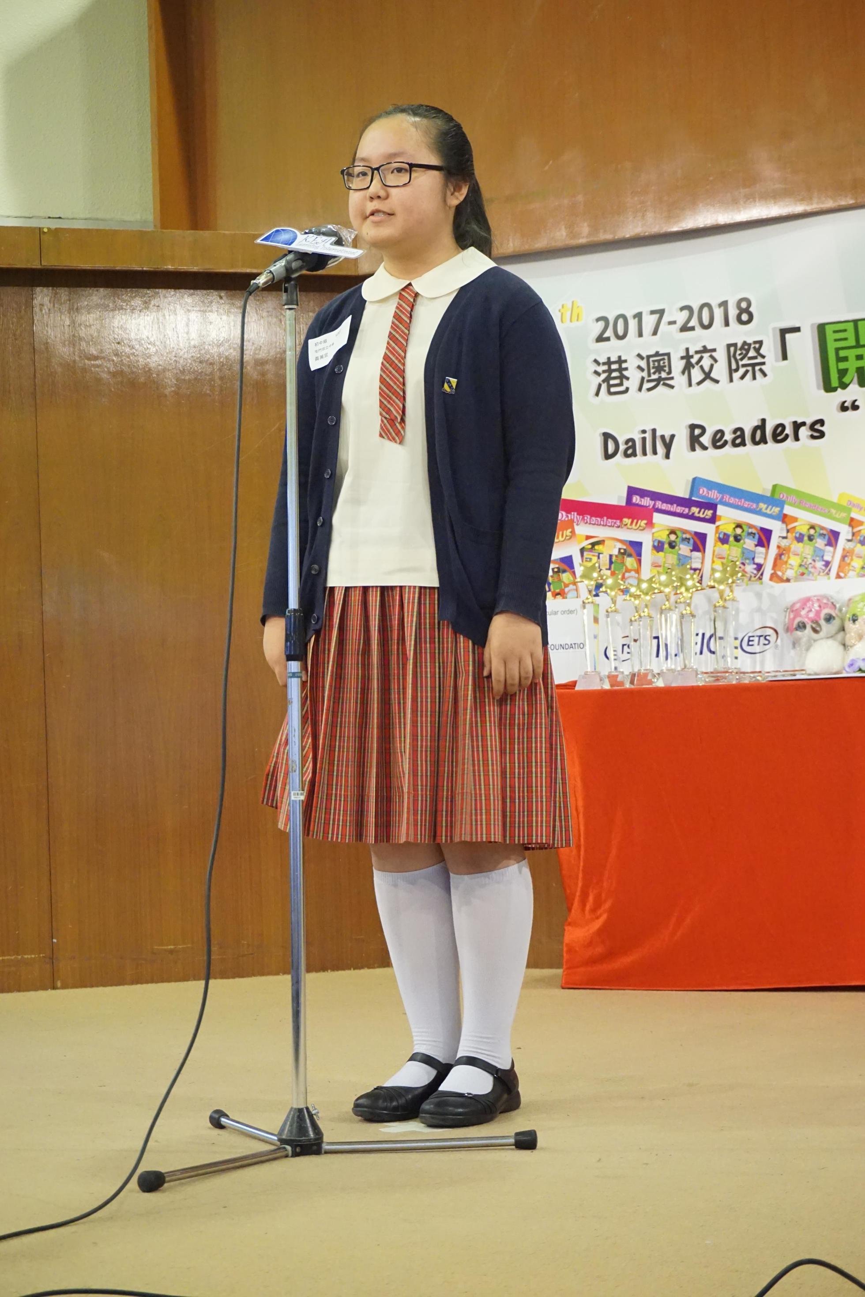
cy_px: 648
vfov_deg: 29.2
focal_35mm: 69
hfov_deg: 19.7
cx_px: 432
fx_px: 2487
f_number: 5.6
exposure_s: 1/60
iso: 3200
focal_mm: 46
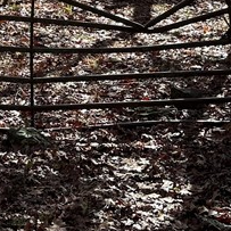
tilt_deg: -0.6
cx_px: -15
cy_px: -86
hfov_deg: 15.9
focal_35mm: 107
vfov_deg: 15.3
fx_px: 808
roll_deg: +0.9
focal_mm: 6.86
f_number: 1.78
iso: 80
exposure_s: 1/989
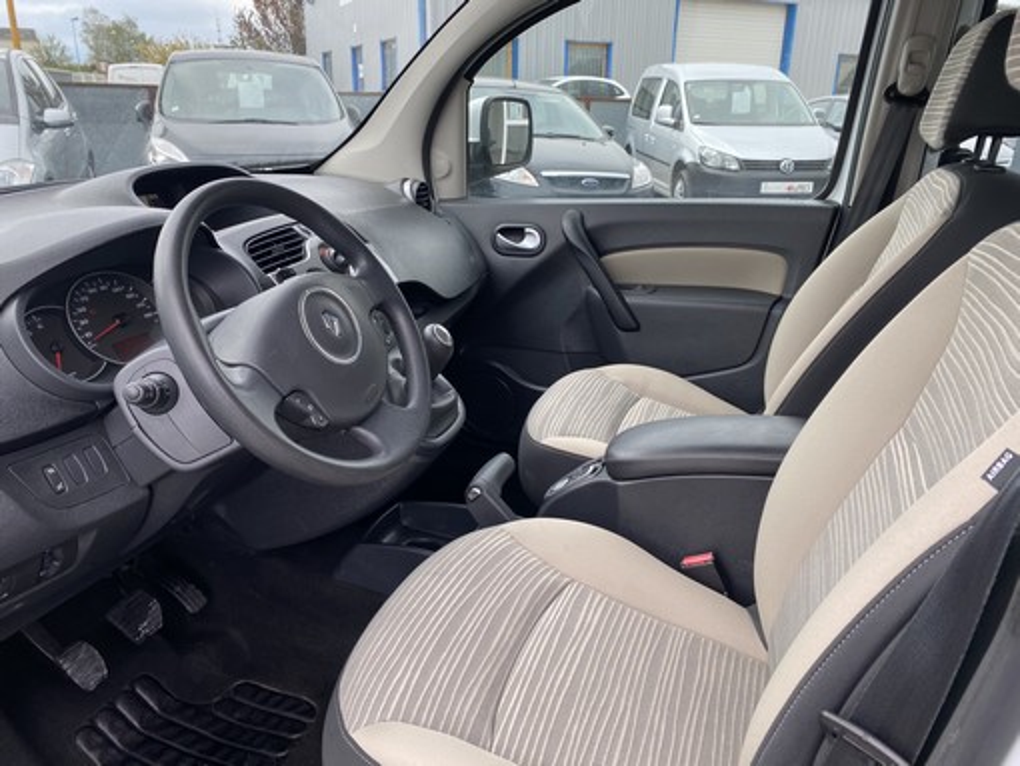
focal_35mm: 26
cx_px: 510
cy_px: 383
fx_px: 766
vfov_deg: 53.1
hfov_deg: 67.3
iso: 32
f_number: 1.8
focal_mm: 4.25
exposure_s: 1/194
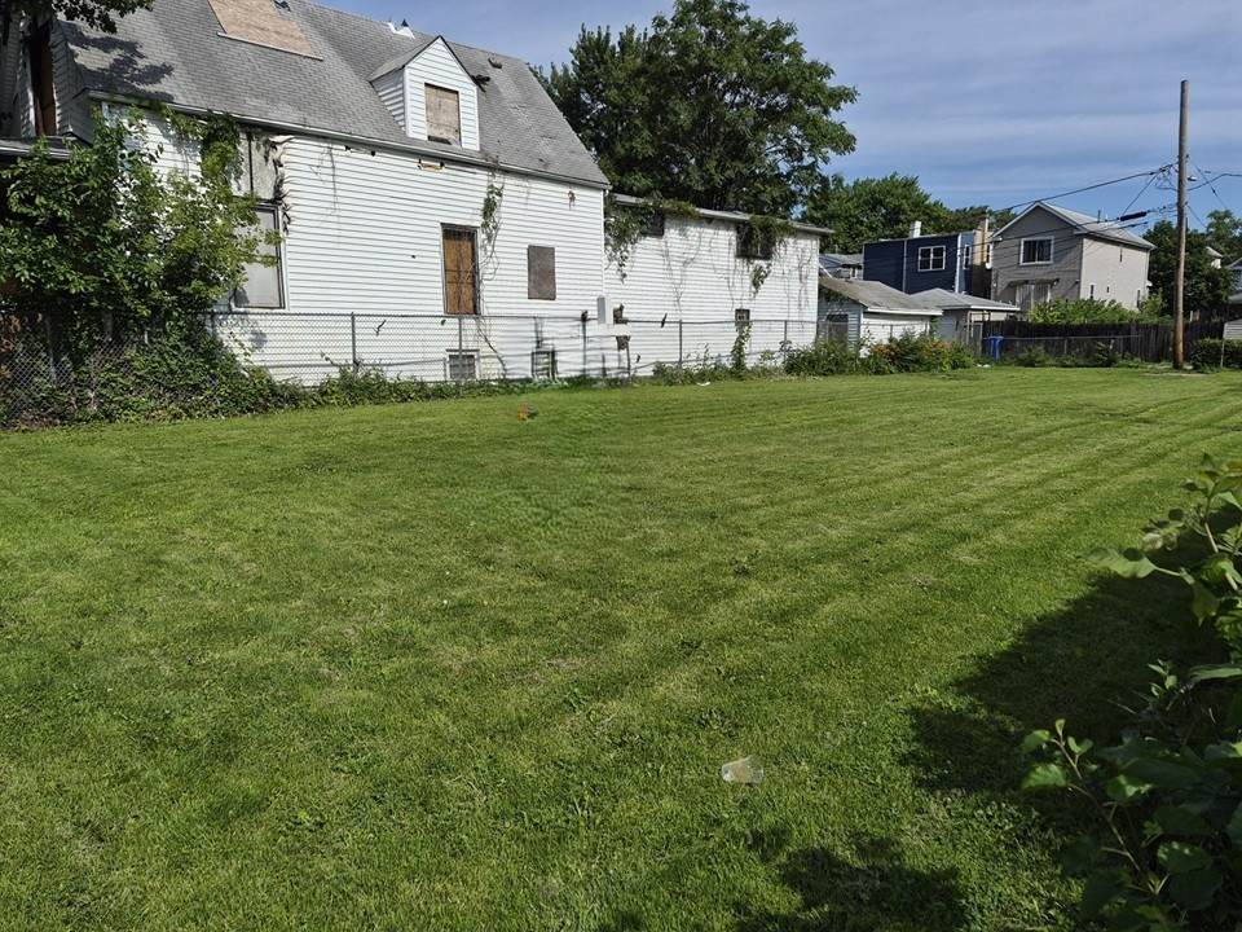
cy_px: 466
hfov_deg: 73.9
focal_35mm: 23
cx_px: 621
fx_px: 825
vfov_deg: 58.9
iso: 50
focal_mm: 5.4
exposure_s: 1/7696
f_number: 1.8
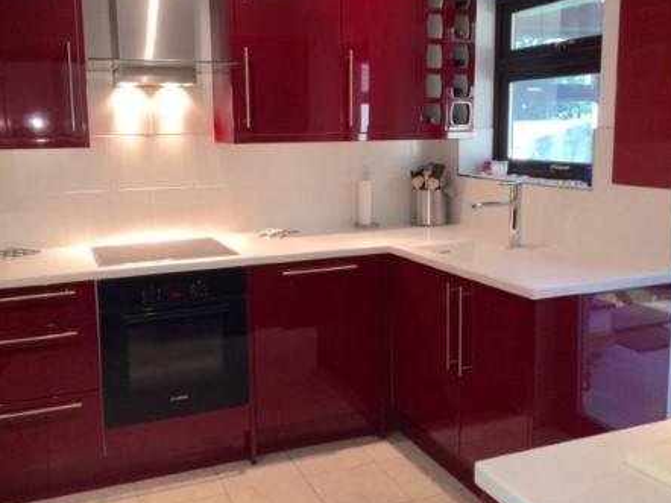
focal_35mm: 35
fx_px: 678
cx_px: 306
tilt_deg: -6.3
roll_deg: +1.4
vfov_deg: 40.6
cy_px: 216
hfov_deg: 52.6
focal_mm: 4.15
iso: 80
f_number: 2.2
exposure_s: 1/33
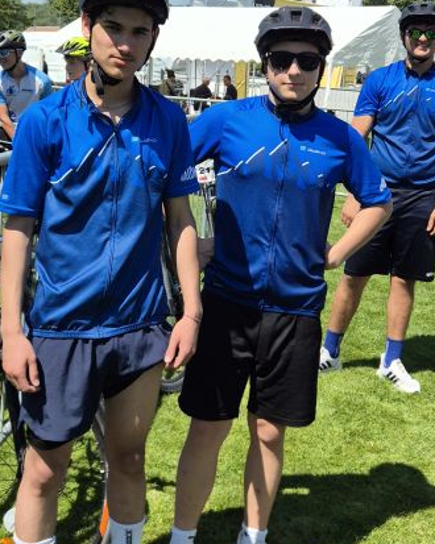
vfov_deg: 32.2
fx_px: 934
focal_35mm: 58
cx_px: 204
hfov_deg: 26.2
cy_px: 184
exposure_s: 1/1544
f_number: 1.8
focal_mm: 5.4
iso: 25
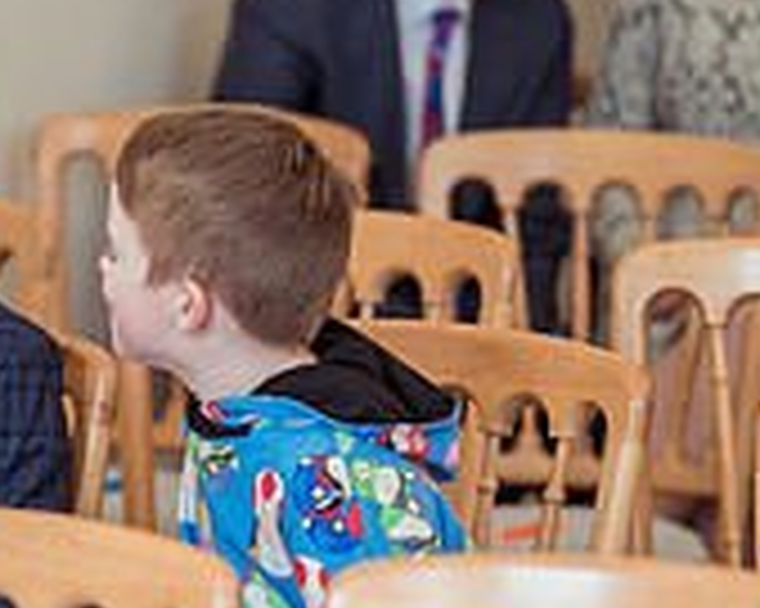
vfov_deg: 5.6
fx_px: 6160
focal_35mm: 274
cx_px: -126
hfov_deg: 7.0
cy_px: 191
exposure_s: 1/160
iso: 140
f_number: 1.8
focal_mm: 85
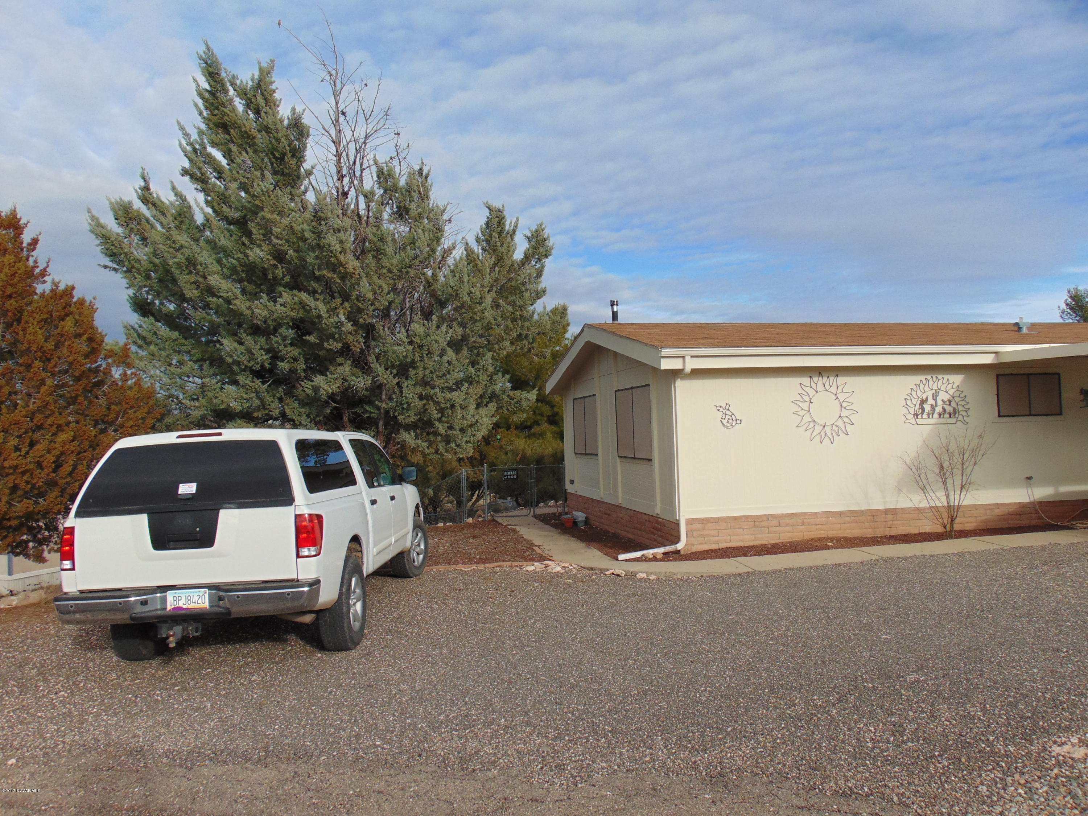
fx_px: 786
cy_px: 408
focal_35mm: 25
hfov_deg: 69.4
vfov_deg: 54.9
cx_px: 544
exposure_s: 1/250
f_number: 7.7
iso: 80
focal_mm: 4.5
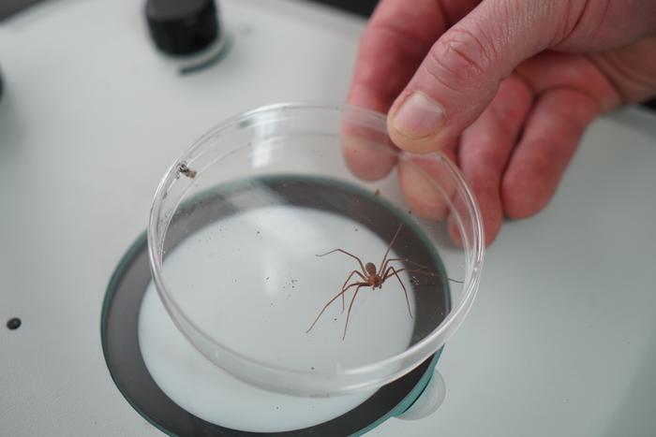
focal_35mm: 70
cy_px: 218
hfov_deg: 28.8
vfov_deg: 19.5
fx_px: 1276
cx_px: 328
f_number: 4
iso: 640
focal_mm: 70
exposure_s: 1/60
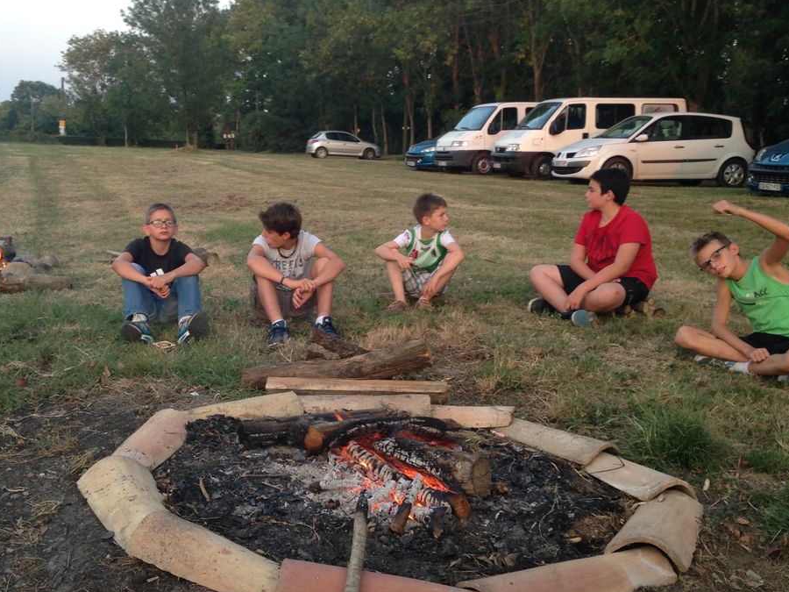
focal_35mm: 44
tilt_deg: -8.8
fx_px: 1003
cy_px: 293
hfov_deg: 42.9
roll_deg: -1.9
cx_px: 353
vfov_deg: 32.9
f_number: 2.4
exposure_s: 1/60
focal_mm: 4.12
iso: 50
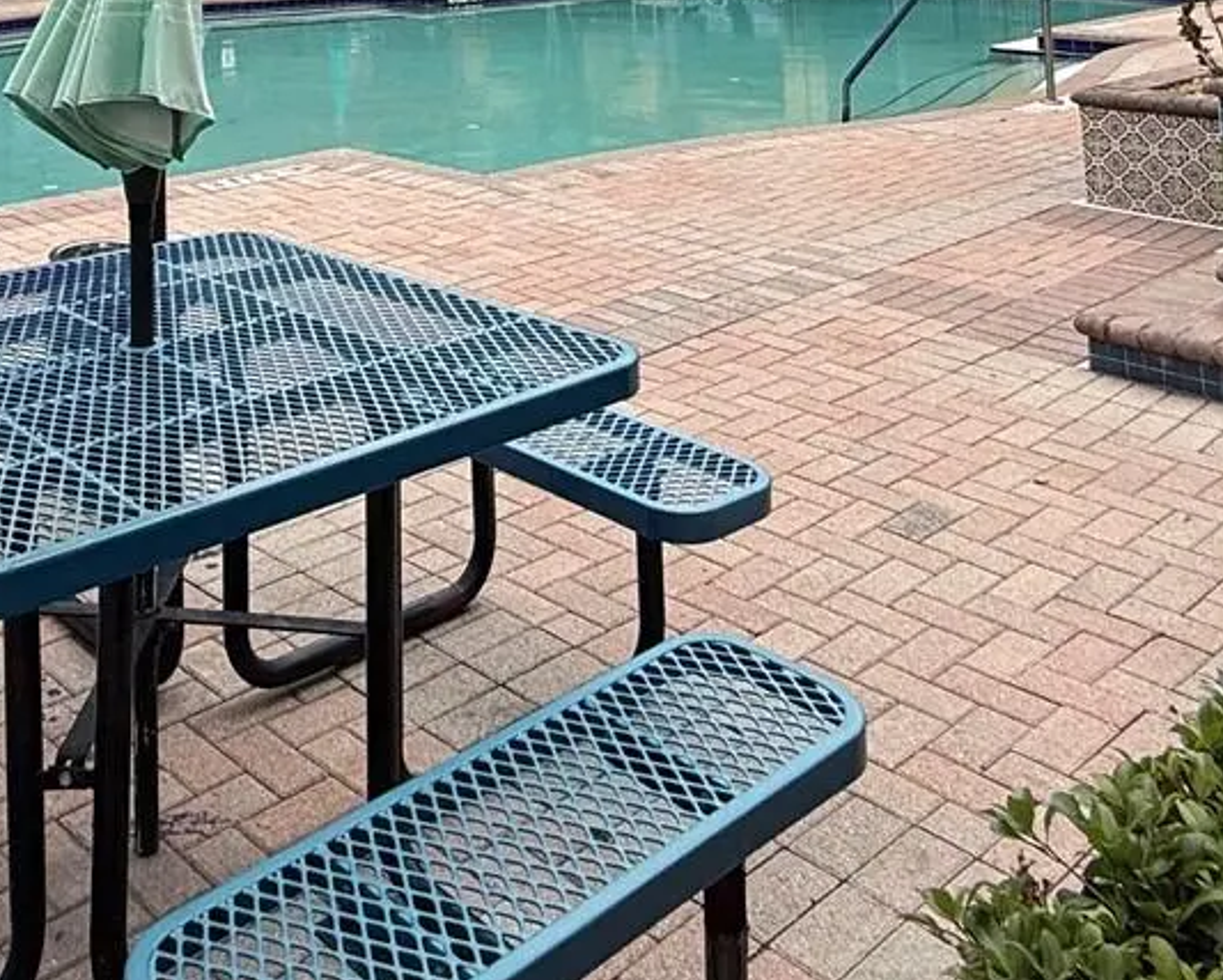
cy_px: -271
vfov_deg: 29.8
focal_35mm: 41
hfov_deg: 43.7
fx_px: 1485
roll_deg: +0.0
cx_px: 351
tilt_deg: +5.2
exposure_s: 1/1698
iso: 64
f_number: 2.2
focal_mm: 2.22
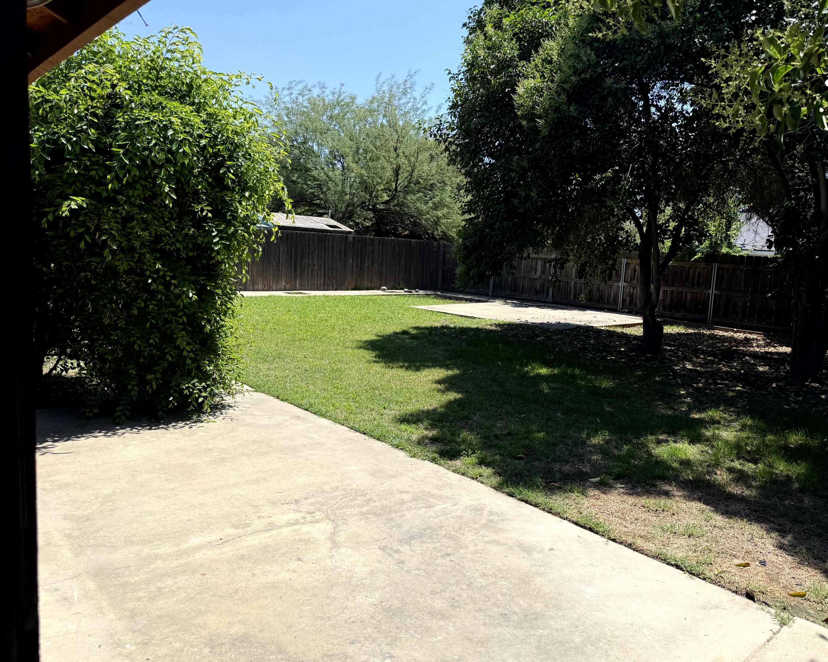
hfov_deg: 65.9
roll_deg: -4.9
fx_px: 637
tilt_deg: -3.9
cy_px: 331
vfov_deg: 54.9
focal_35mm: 26
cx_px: 453
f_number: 1.78
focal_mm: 6.76
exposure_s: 1/3425
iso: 80
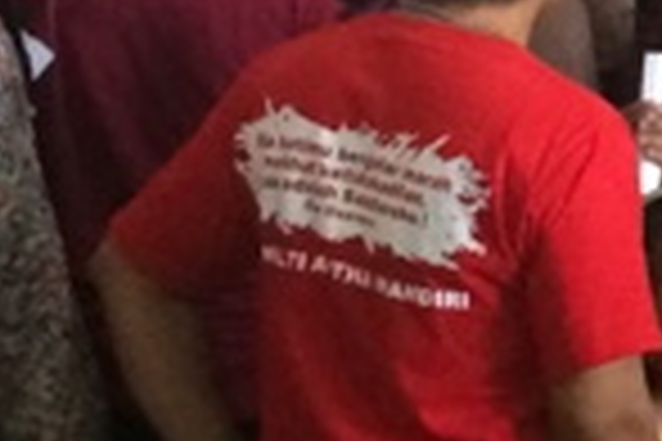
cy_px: -166
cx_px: 1283
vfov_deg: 6.3
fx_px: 3990
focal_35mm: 217
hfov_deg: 9.0
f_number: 2.2
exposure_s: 1/30
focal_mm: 4.12
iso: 320
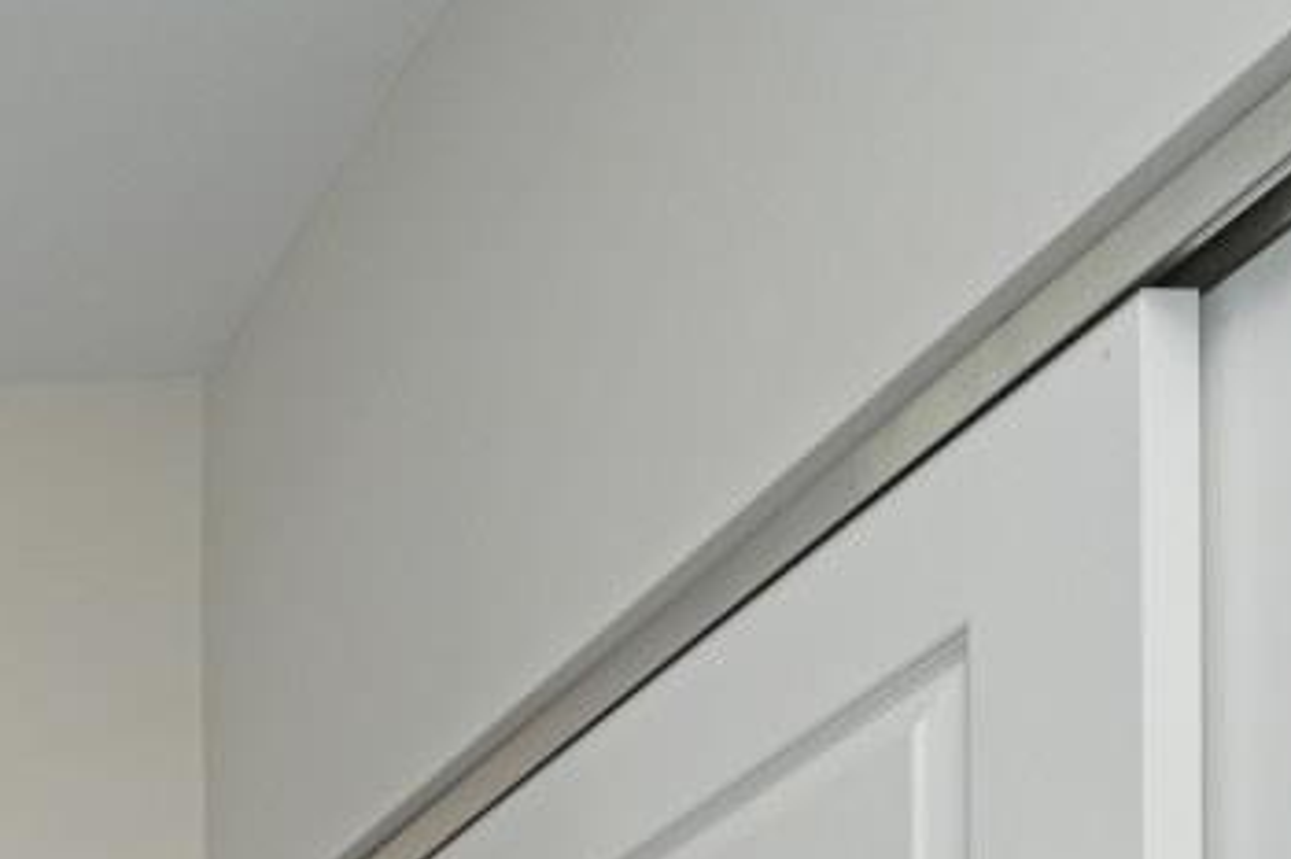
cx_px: -786
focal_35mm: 60
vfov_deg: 16.7
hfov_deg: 23.9
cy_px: 1740
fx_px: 2151
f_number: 5.6
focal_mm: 14
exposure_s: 1/125
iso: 200
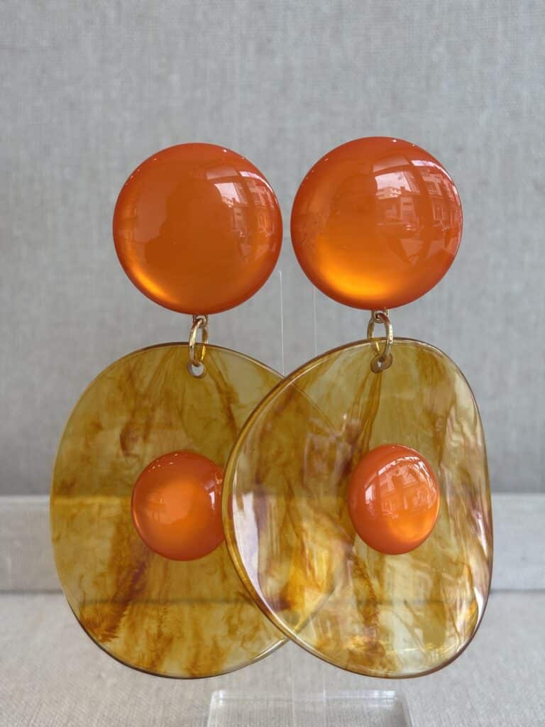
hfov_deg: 28.0
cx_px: 272
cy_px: 364
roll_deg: -0.4
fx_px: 1092
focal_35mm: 52
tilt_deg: -9.9
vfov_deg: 36.8
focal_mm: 5.96
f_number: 1.6
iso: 32
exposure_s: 1/121
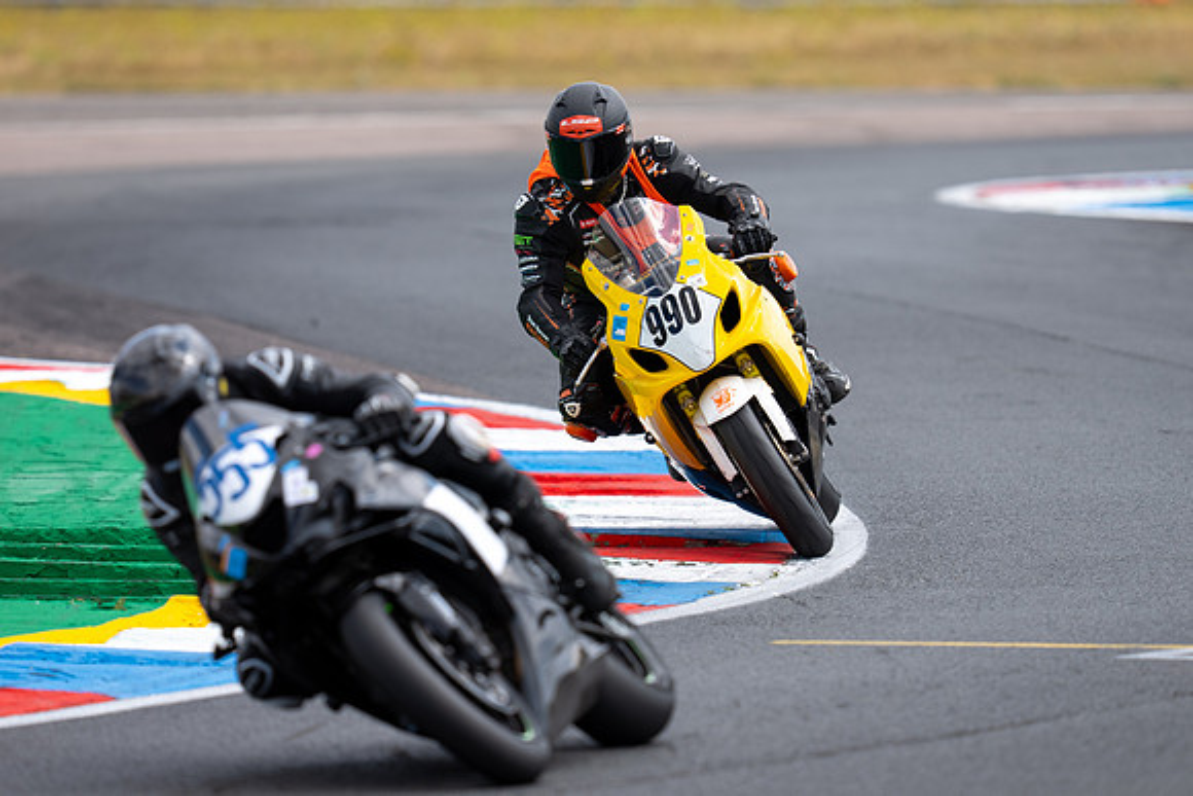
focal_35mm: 460
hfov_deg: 4.5
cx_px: 686
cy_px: 339
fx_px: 15239
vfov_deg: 3.0
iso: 64
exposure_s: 1/500
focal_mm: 400
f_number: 4
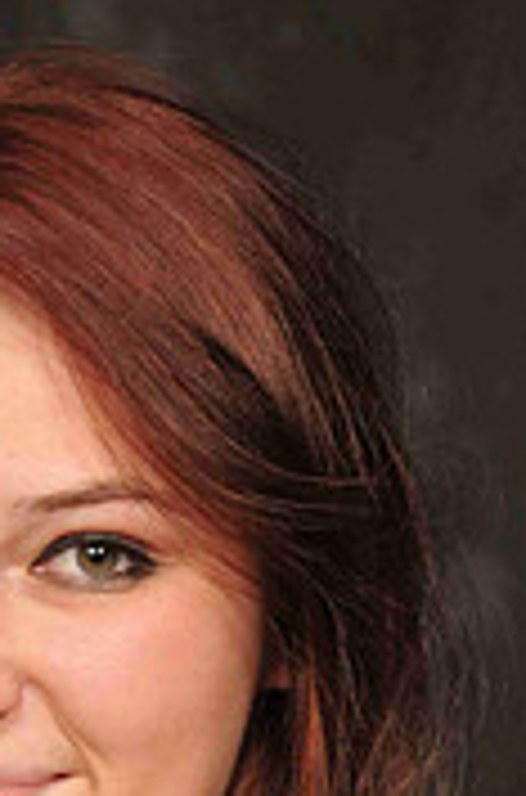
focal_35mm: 344
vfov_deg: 6.0
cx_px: -34
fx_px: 7583
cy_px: 895
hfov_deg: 4.0
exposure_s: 1/125
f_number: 5.6
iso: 200
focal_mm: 90
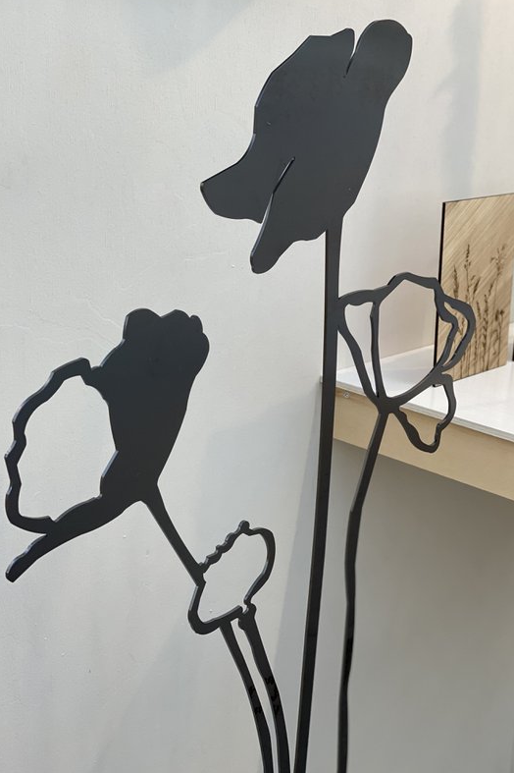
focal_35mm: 55
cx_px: 260
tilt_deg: -16.8
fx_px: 1179
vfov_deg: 36.3
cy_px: 381
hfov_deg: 24.6
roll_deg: -2.9
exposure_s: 1/100
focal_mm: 6
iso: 80
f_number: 2
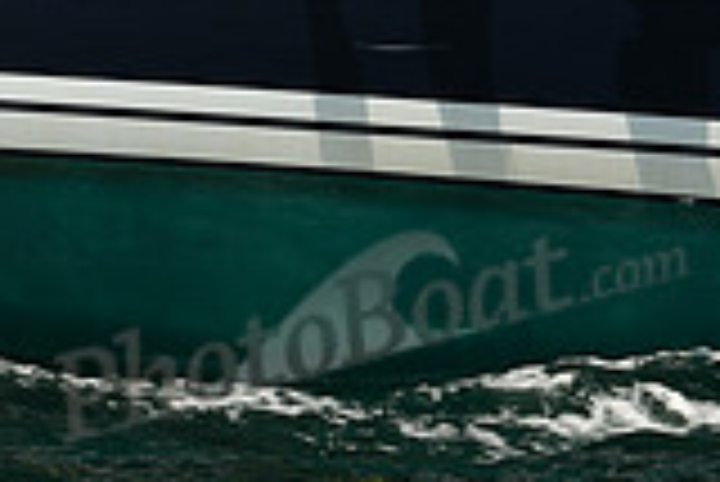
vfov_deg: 4.4
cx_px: -176
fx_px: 6246
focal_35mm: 312
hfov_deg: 6.6
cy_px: -304
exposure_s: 1/640
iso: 320
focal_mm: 86
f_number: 8
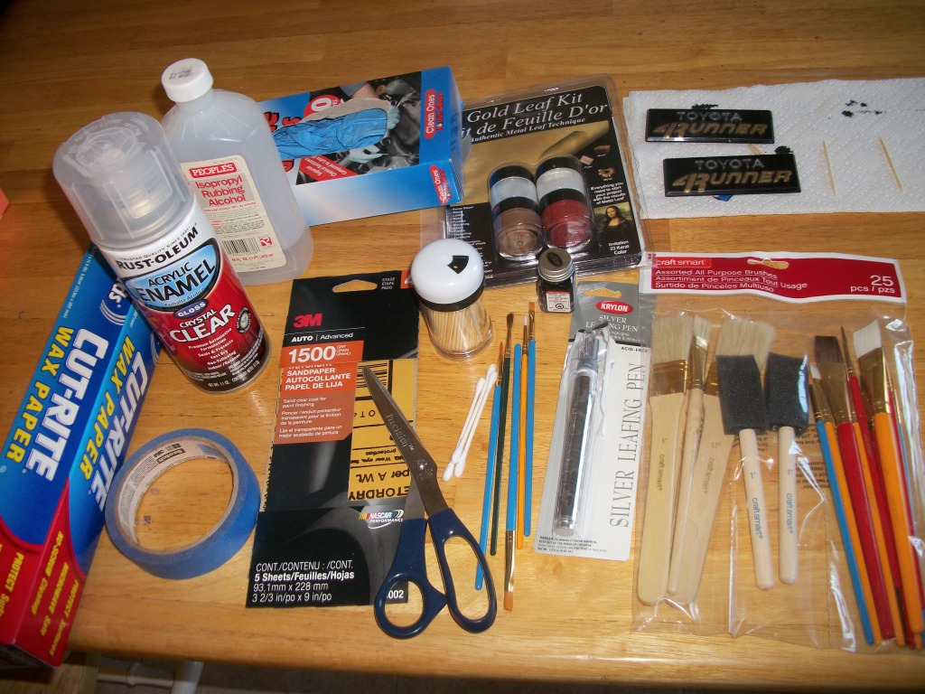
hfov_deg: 56.8
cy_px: 347
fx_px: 855
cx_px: 462
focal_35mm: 32
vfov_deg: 44.2
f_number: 2.9
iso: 80
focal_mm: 5.7
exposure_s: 1/30
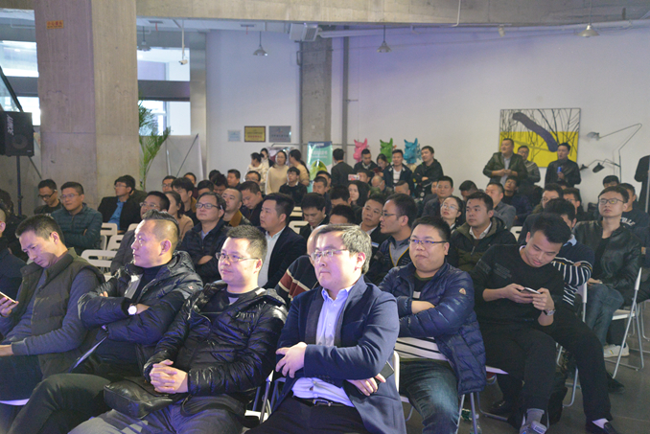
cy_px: 217
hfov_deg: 48.4
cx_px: 325
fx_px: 723
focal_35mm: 40
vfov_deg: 33.4
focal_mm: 40
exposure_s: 1/60
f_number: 4.5
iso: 6400
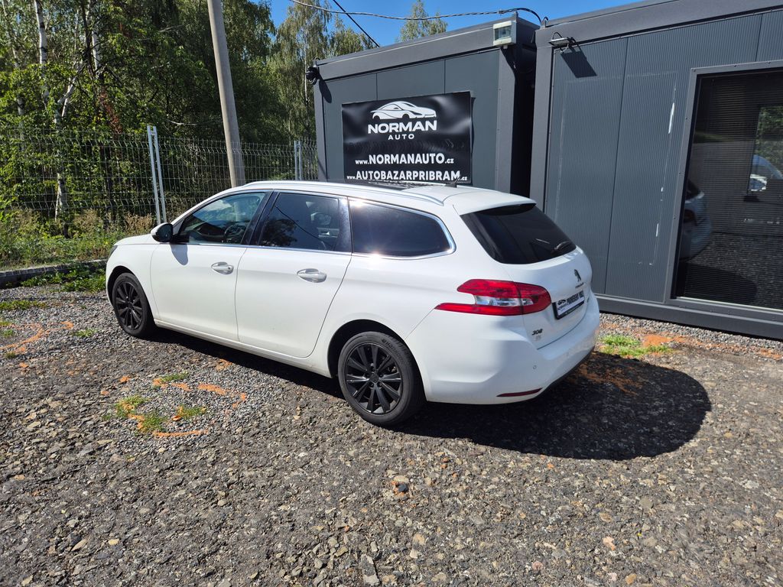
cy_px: 294
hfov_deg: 73.9
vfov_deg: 58.9
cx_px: 392
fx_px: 520
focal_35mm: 23
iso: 25
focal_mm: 5.4
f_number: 1.8
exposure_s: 1/2528
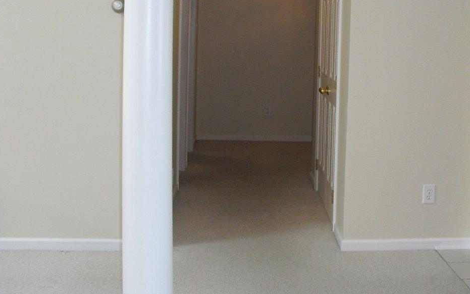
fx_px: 756
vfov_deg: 21.8
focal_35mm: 59
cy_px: 69
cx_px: 359
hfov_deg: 33.8
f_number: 3.1
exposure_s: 1/100
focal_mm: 6.3
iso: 200
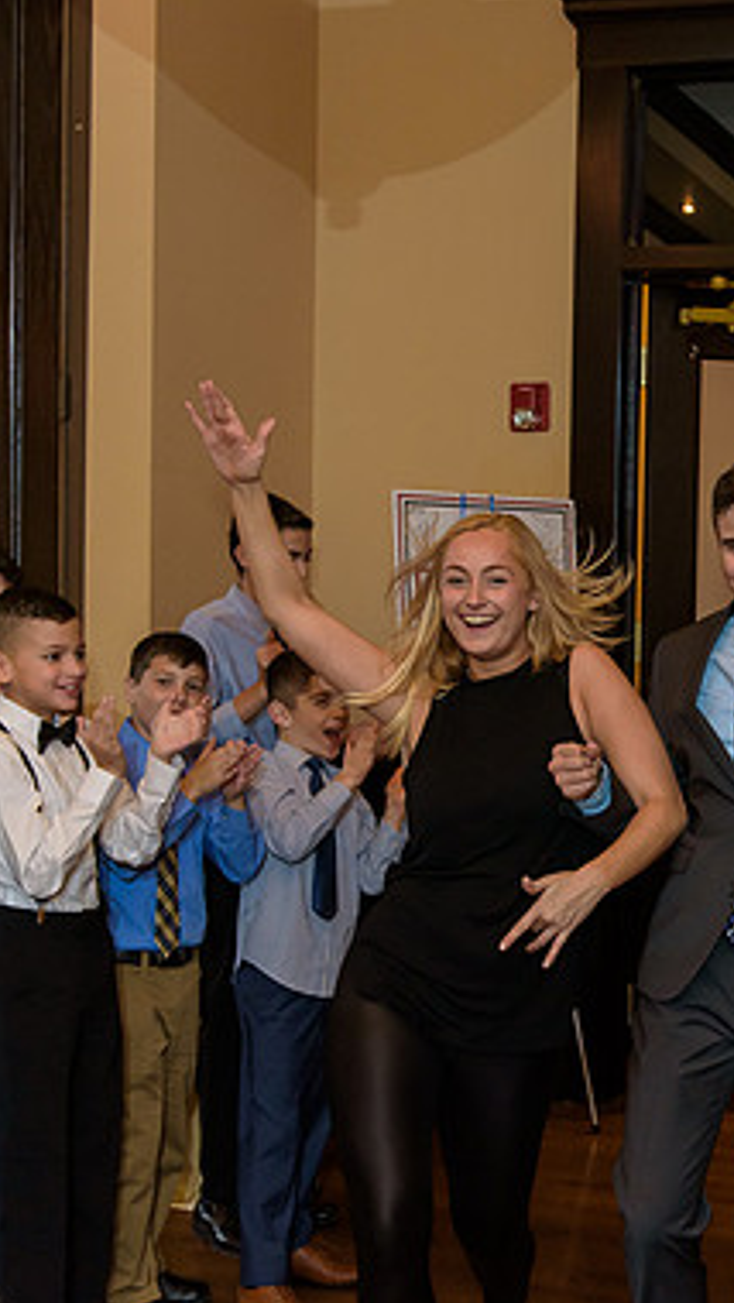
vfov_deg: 37.2
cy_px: 660
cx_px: 713
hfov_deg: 20.8
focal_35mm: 56
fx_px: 1936
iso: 1600
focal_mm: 35
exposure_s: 1/125
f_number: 3.2
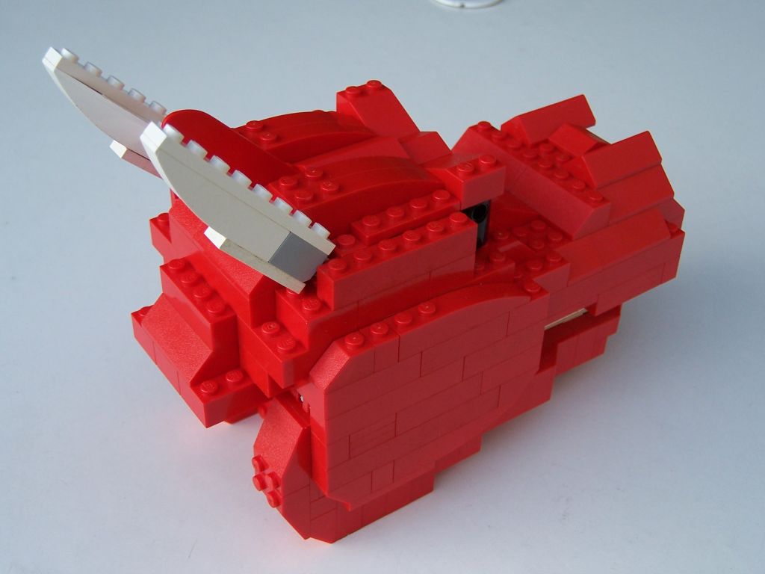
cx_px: 382
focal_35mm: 51
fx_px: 1127
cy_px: 287
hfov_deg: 37.5
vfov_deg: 28.6
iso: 80
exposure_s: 1/180
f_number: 3
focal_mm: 8.5
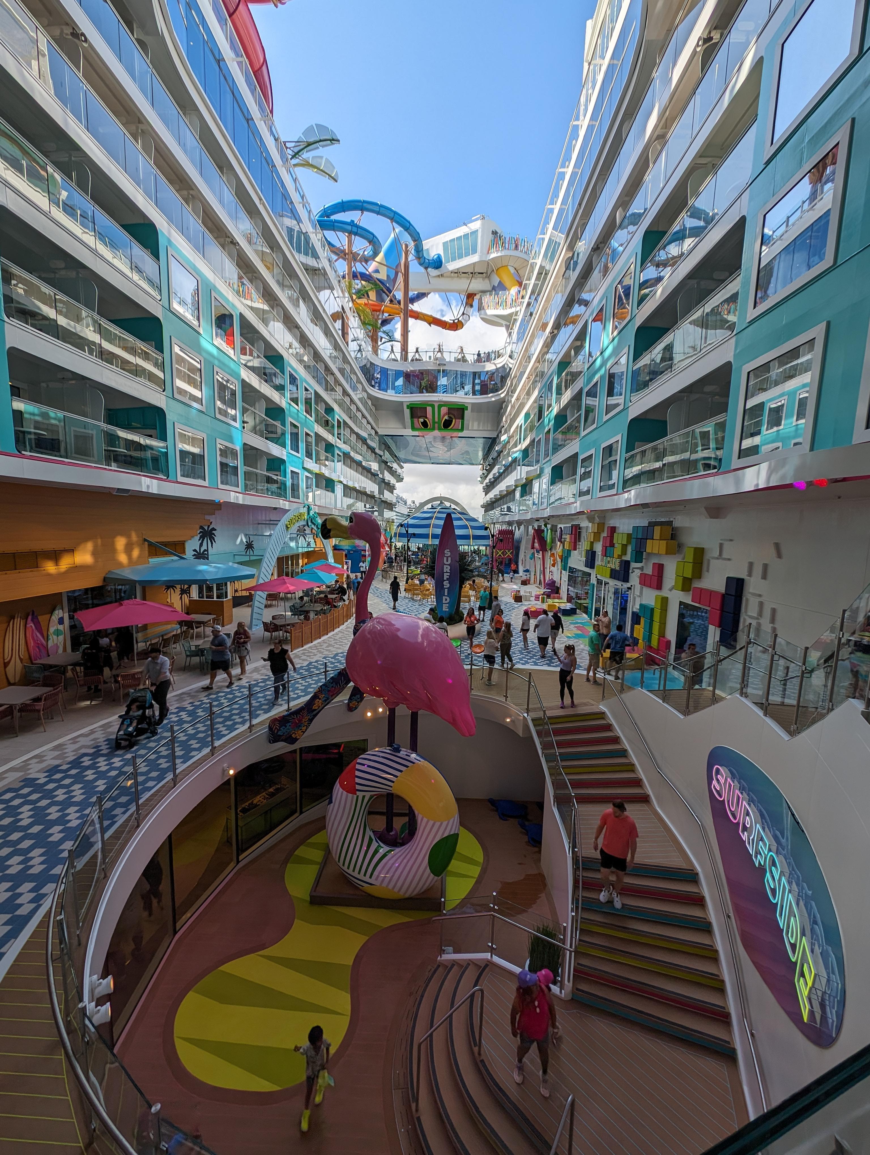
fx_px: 401
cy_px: 578
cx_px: 435
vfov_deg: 110.5
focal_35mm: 12
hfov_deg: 94.6
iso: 37
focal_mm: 2.23
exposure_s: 1/1385
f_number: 1.95
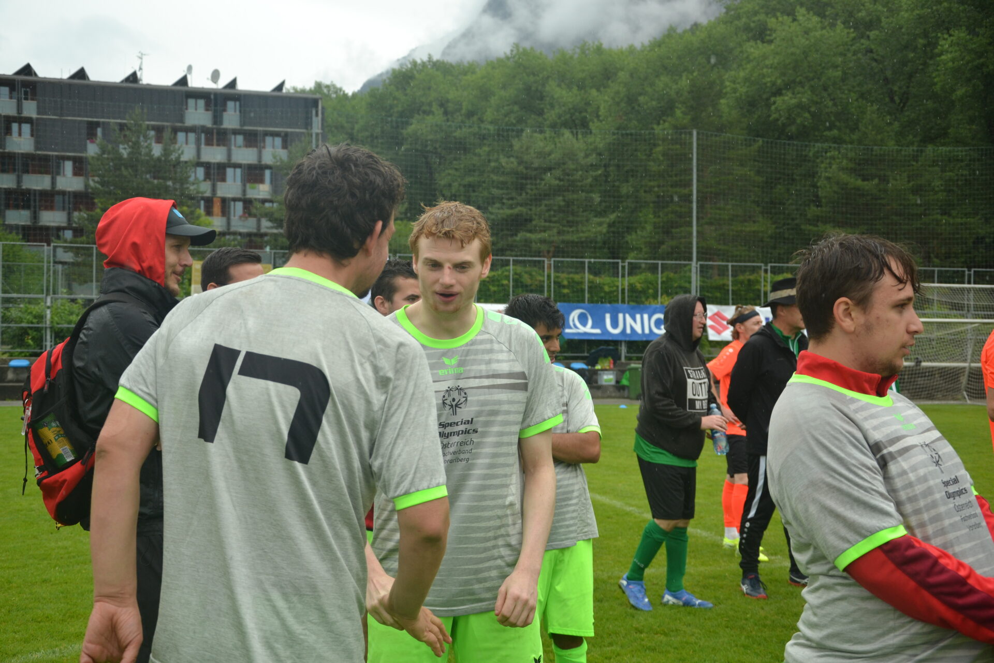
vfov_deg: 29.9
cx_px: 497
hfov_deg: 43.6
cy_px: 332
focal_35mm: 45
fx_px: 1242
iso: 400
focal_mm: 30
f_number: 4.5
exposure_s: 1/1000
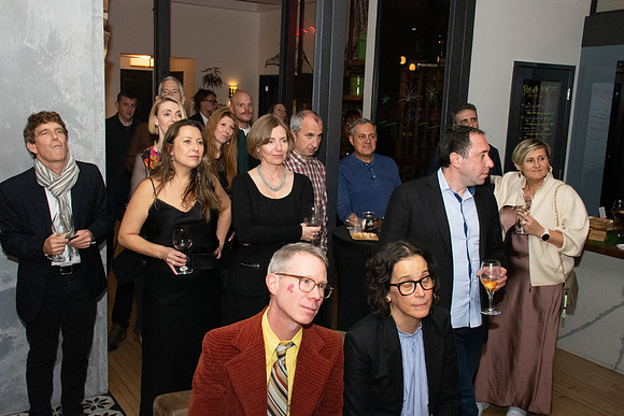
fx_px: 650
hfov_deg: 51.3
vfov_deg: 35.5
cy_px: 208
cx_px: 312
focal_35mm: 38
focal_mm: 25
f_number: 10
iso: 5000
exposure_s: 1/250
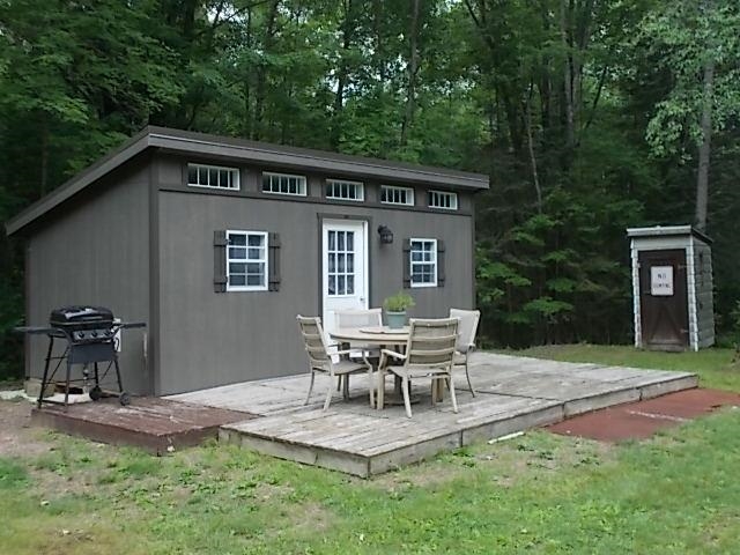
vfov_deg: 36.8
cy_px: 278
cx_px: 370
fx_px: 834
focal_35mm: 39
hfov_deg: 47.9
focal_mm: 6.9
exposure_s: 1/40
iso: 80
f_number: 3.9
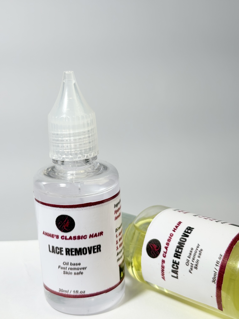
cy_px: 160
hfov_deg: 28.0
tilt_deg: -16.7
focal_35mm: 52
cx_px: 120
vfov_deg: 36.8
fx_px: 479
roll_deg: +1.5
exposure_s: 1/5348
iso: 25
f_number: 1.6
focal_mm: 5.96
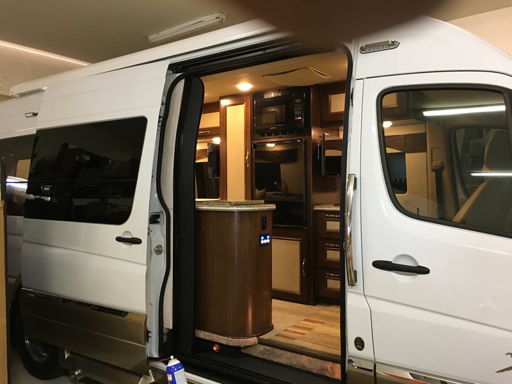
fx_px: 429
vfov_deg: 48.2
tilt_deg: +0.6
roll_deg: +1.5
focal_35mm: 29
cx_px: 256
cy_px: 192
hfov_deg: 61.7
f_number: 2.2
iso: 160
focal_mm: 4.15
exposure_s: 1/30
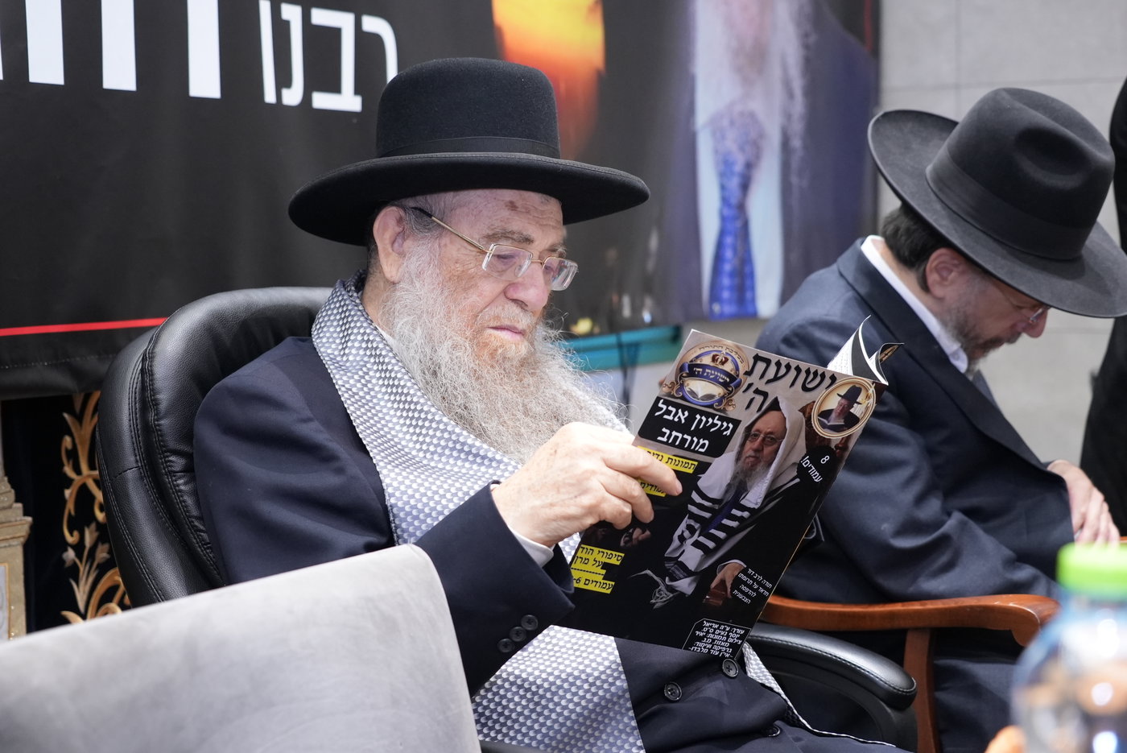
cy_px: 376
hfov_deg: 30.5
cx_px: 564
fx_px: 2067
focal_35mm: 66
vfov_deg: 20.6
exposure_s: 1/200
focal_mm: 66
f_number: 5
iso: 5000
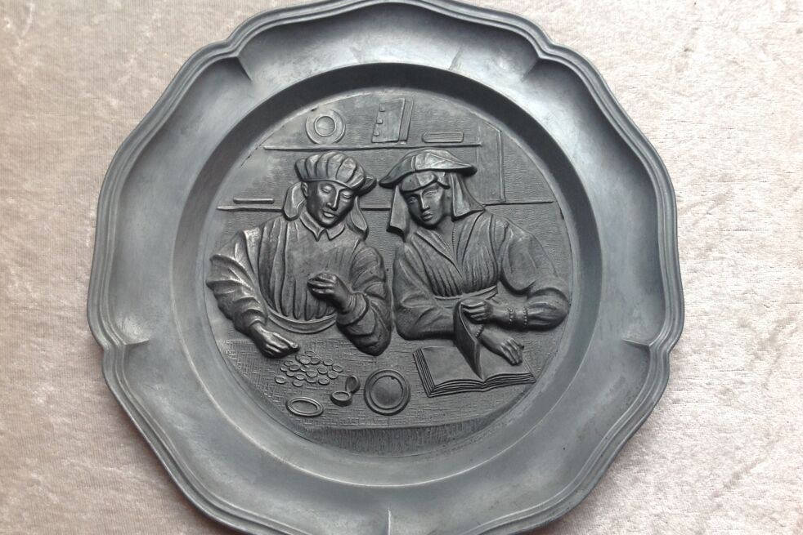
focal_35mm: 37
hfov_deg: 51.9
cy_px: 278
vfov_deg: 35.9
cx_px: 408
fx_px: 825
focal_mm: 4.28
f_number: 2.4
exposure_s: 1/15
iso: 50
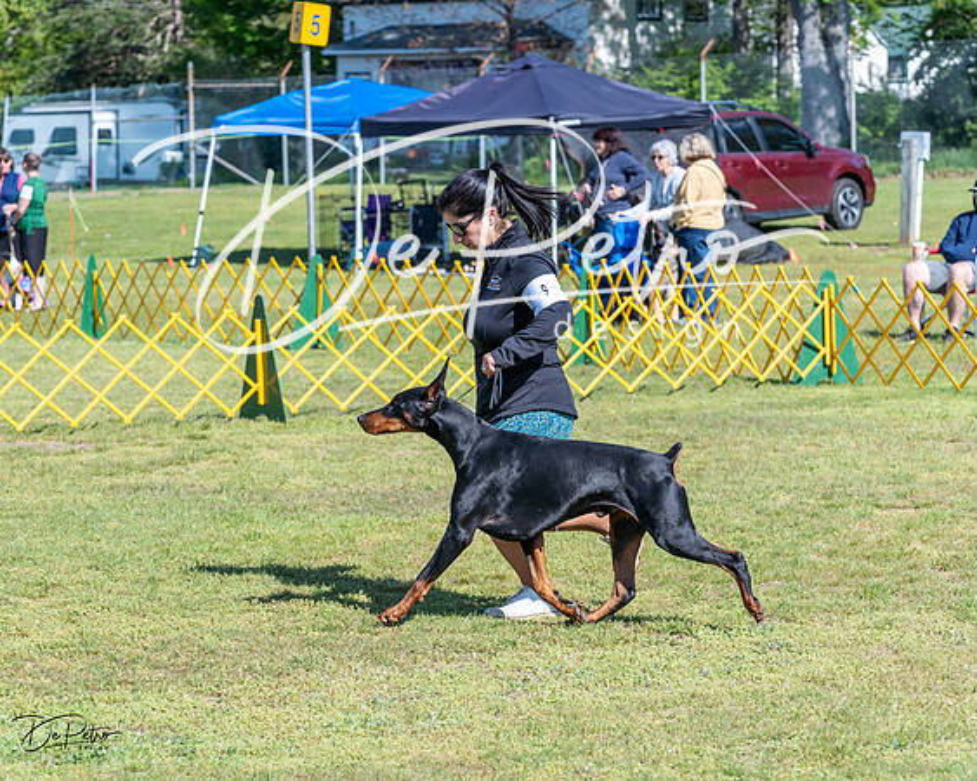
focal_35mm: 132
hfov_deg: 14.6
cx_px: 488
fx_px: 3809
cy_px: 390
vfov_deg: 11.7
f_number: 6.3
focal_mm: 117
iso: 640
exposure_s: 1/2000
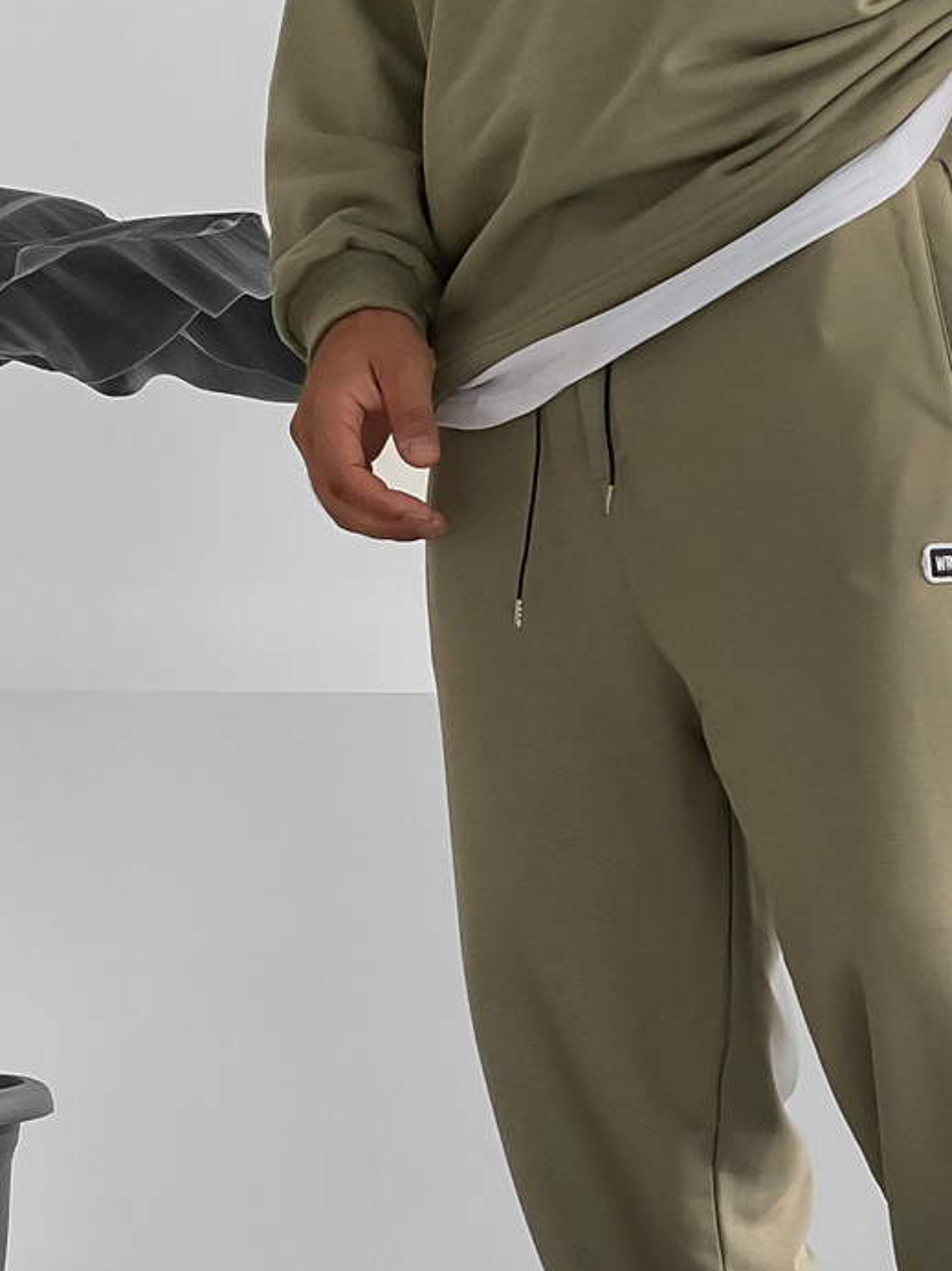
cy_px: 1064
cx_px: 939
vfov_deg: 28.2
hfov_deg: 21.2
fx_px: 2459
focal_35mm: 67
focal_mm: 3
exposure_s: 1/120
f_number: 1.8
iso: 40
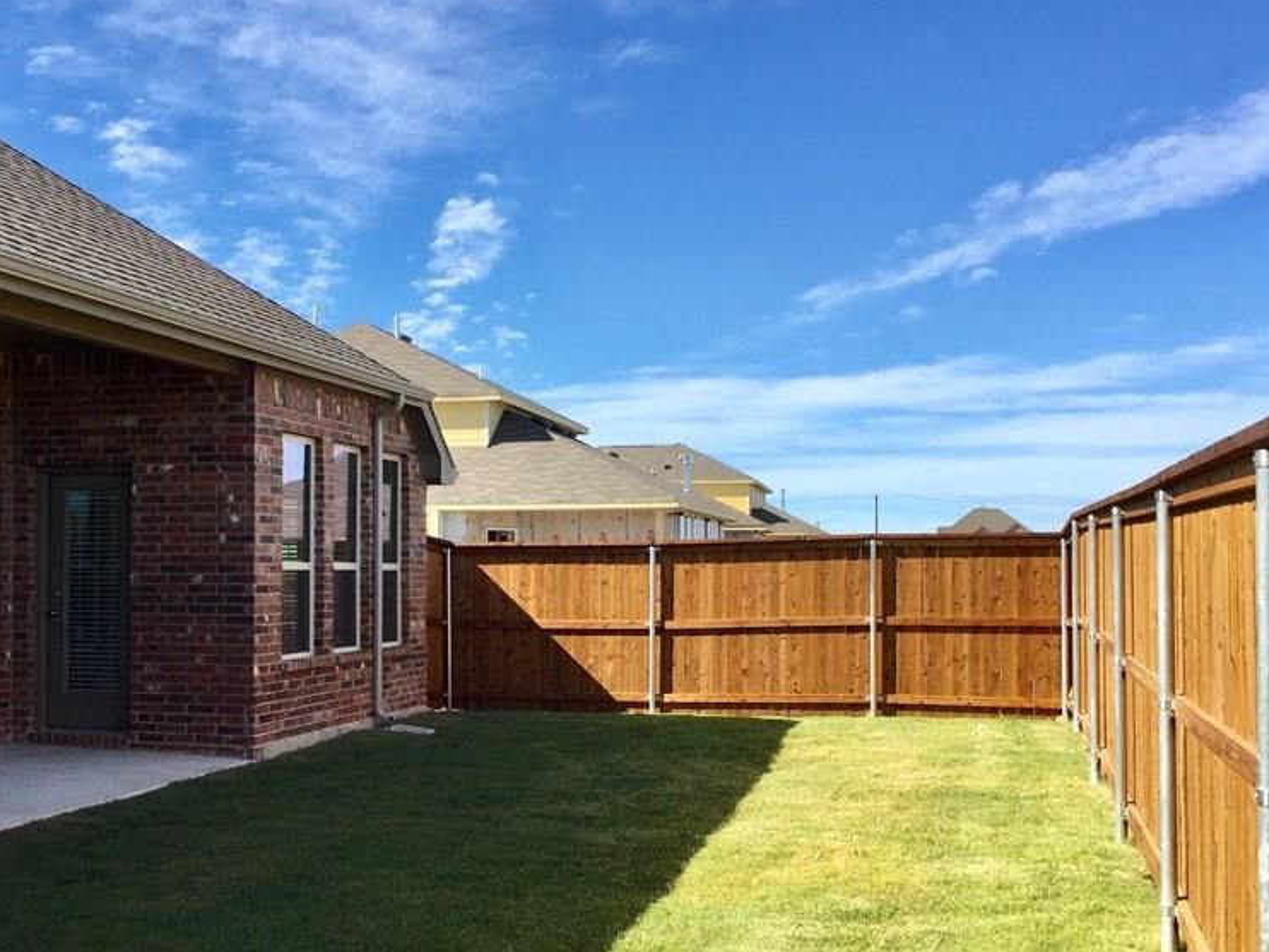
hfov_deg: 46.6
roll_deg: -1.0
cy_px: 571
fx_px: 1467
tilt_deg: -1.4
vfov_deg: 35.9
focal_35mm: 40
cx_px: 516
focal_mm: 4.15
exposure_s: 1/1364
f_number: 2.2
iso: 32
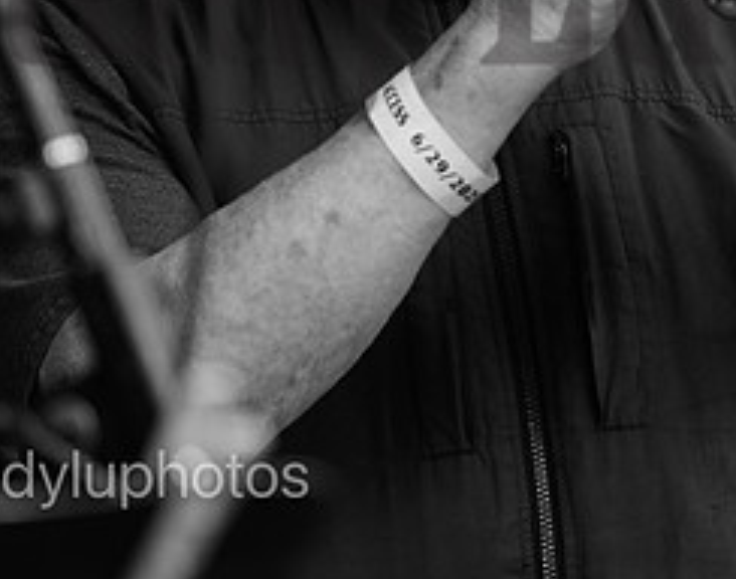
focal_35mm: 637
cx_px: 869
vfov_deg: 2.4
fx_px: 13787
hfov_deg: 3.1
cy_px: 61
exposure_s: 1/1700
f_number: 3.5
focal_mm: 200
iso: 800
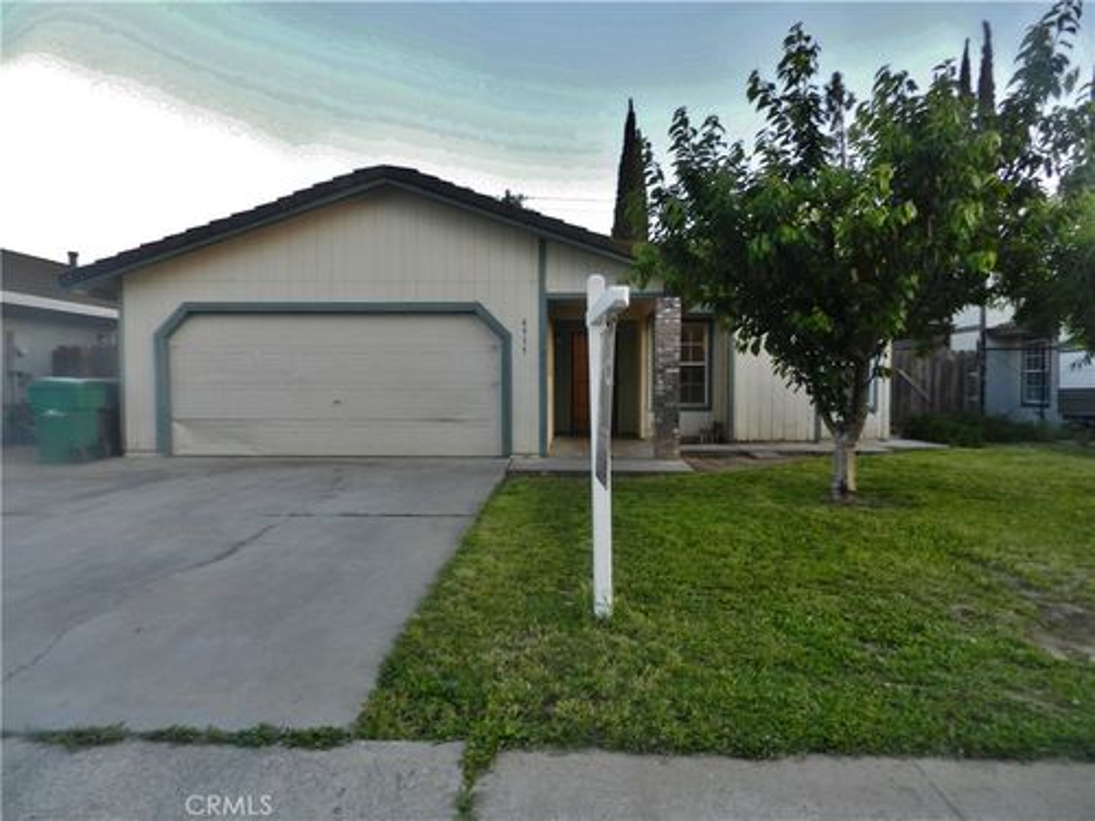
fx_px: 728
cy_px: 410
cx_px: 548
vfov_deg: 58.9
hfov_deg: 73.9
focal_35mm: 23
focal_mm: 4
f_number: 3.4
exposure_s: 1/60
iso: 160
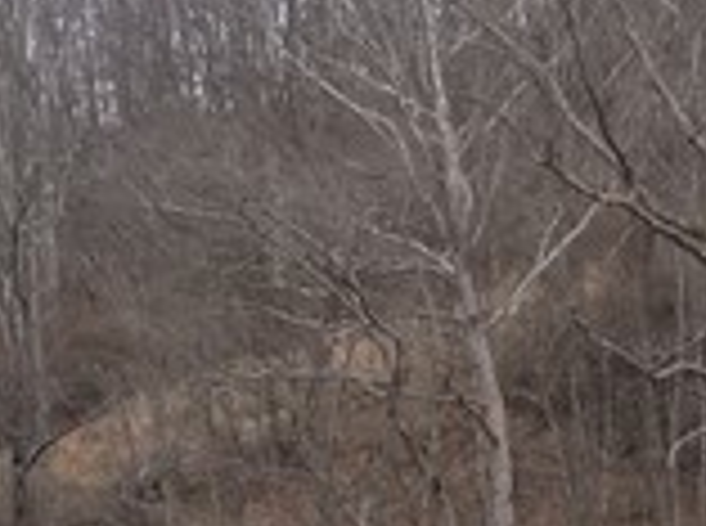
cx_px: 890
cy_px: 1335
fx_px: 3195
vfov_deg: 8.5
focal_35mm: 157
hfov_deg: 12.3
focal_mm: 6.72
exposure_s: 1/160
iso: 100
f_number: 1.7
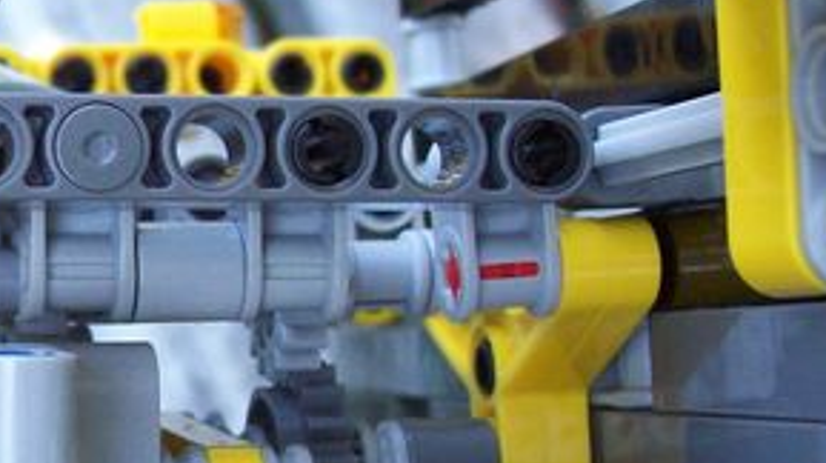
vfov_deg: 13.9
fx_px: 1904
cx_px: -34
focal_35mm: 87
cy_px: 280
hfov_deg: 23.3
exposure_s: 1/62.9
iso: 160
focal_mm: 6
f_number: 2.7
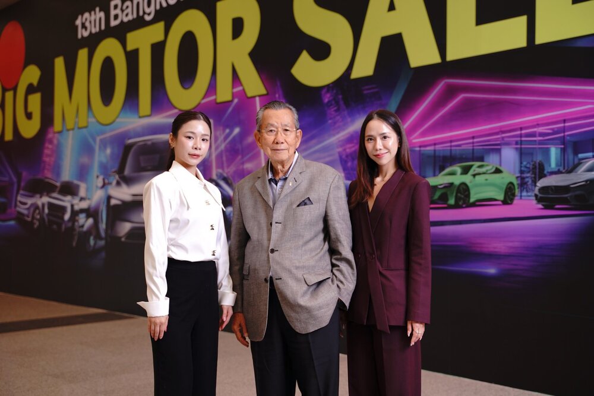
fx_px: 743
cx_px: 297
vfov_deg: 29.9
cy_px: 198
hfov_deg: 43.6
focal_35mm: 45
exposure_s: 1/125
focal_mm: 45
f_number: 2.8
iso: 250
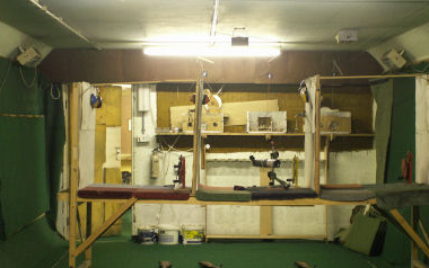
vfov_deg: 19.1
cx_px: 224
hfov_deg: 30.2
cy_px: 168
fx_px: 796
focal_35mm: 68
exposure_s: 1/6
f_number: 3.2
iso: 160
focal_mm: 10.15
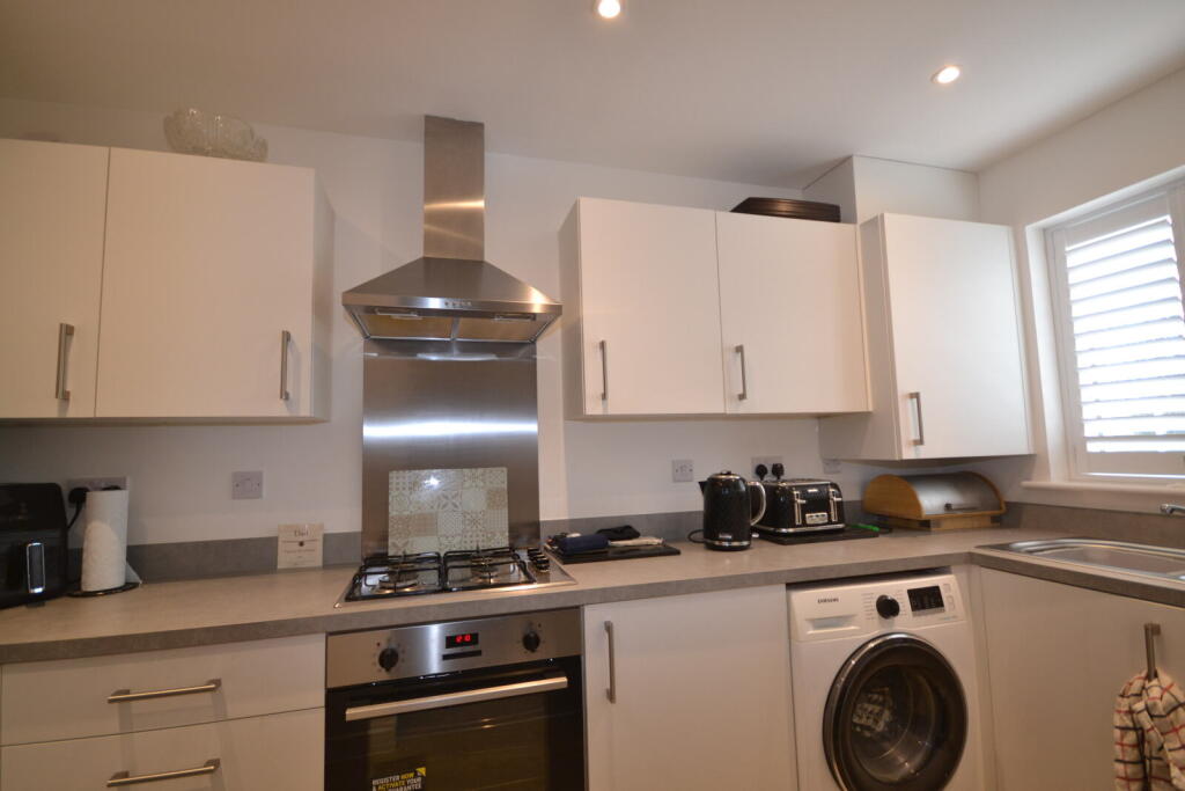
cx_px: 592
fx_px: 494
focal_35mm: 15
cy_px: 396
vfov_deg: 77.3
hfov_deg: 100.4
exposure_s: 1/80
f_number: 4.5
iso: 400
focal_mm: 10
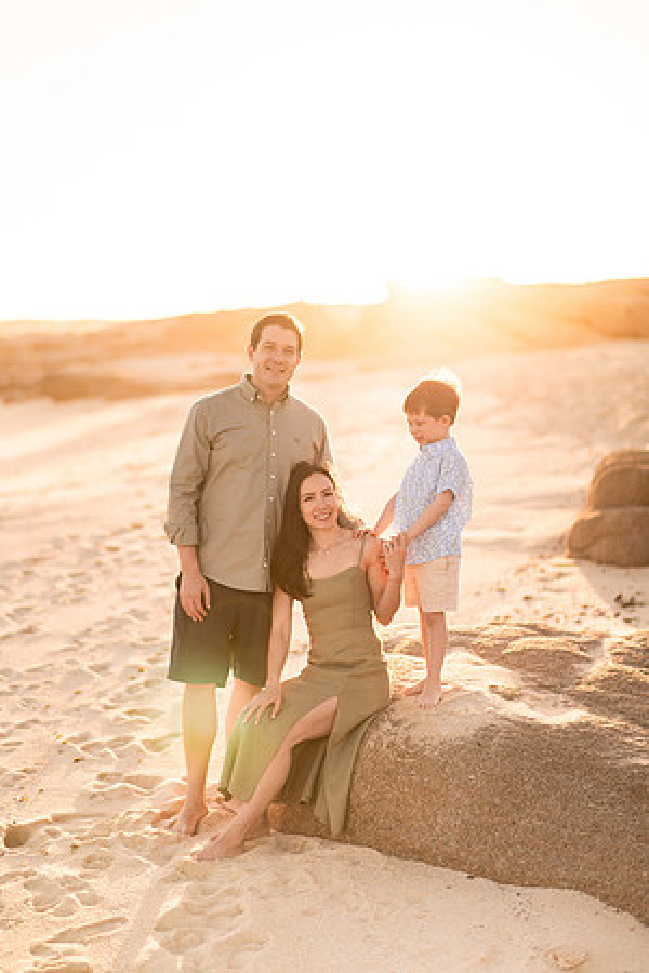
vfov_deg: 34.5
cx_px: 324
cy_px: 486
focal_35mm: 58
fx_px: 1568
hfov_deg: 23.4
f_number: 1.6
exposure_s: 1/3200
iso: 100
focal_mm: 58
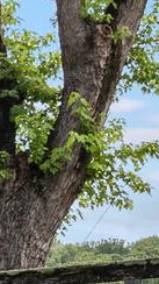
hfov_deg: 4.2
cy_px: 337
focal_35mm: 264
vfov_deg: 8.1
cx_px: -518
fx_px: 1981
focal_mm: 30
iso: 640
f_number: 8
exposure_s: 1/100
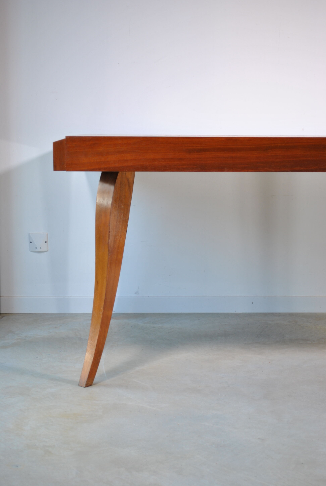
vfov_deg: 33.3
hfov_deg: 22.7
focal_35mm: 60
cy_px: 243
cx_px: 163
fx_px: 811
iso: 200
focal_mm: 40
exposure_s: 1/15
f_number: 5.3
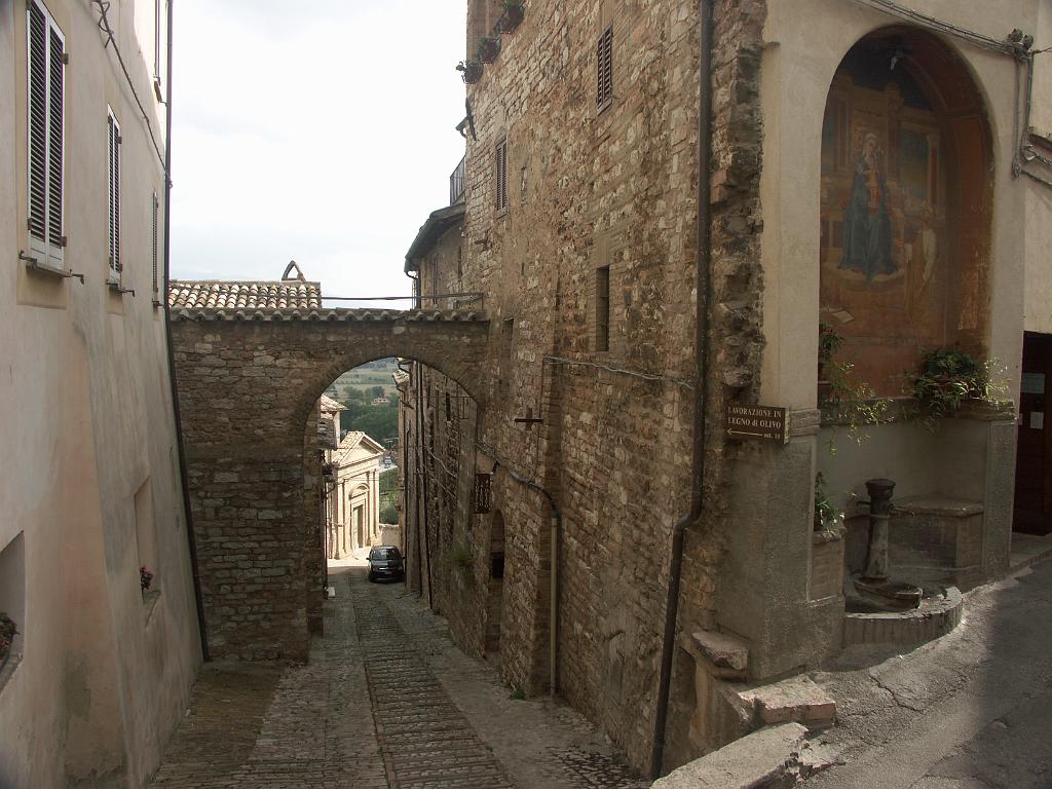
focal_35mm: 28
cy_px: 394
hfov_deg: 63.4
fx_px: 851
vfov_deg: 49.7
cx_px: 526
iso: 64
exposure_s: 1/160
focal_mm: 7.2
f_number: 5.6
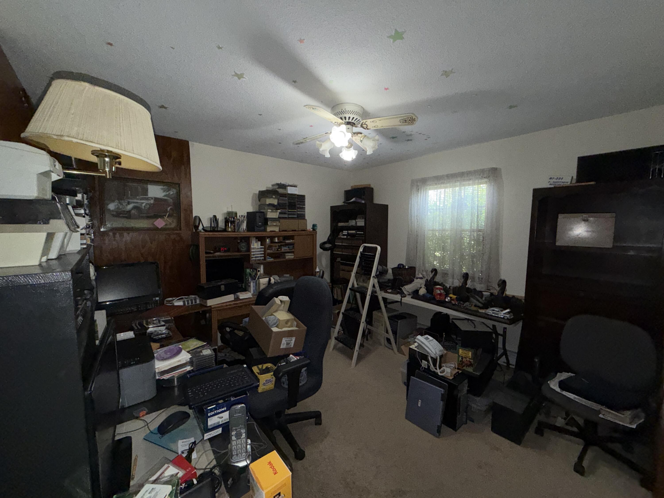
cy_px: 249
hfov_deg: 102.1
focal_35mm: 14
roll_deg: +0.4
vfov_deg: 85.7
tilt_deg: -5.3
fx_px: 269
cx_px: 332
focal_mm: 2.22
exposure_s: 1/60
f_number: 2.2
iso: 160
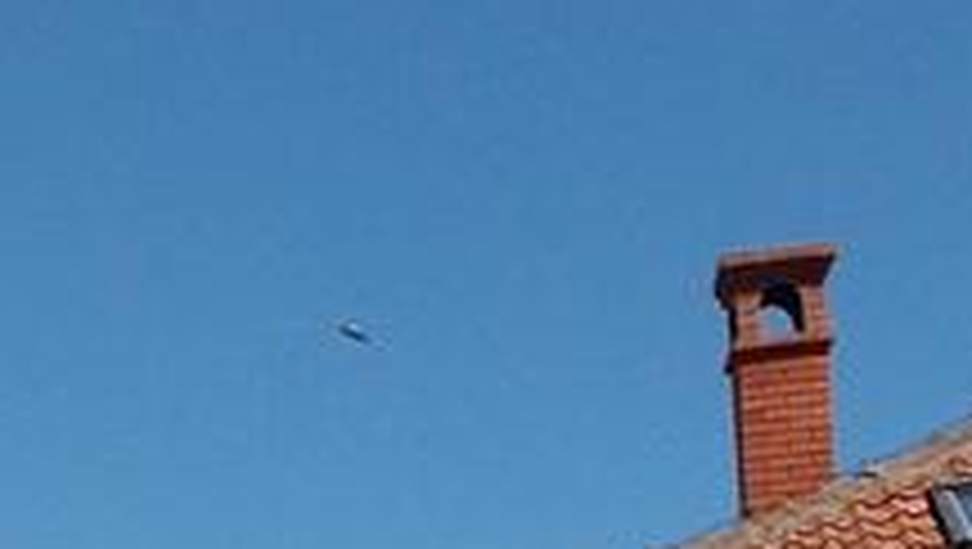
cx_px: -436
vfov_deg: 9.7
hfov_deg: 16.8
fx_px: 3018
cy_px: 1089
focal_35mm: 117
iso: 80
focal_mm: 4.1
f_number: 3.3
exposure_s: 1/1000
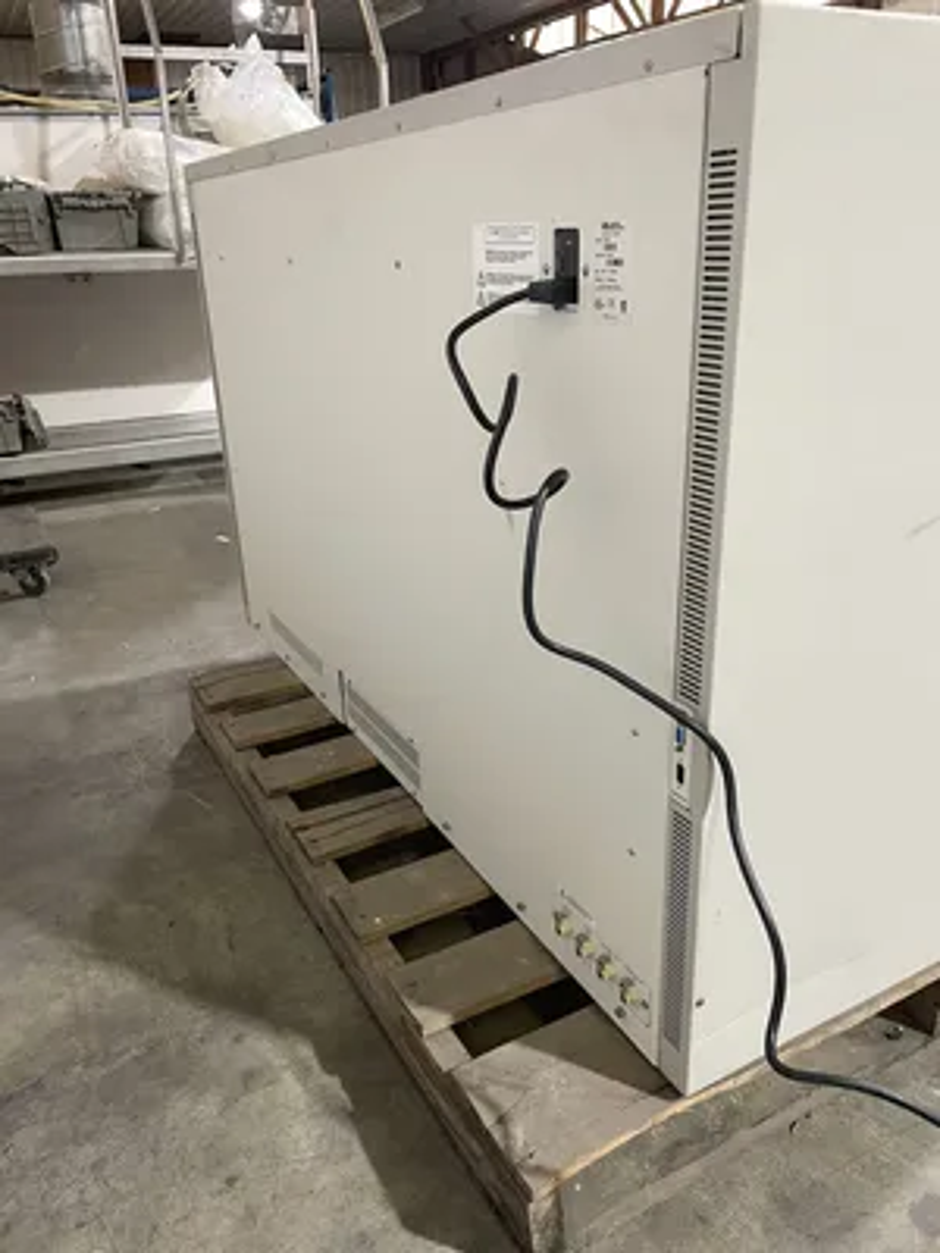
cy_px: 626
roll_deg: +2.6
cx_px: 470
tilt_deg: -24.1
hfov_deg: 53.1
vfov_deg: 67.3
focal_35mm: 26
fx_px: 941
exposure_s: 1/60
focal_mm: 4.2
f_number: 1.6
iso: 160
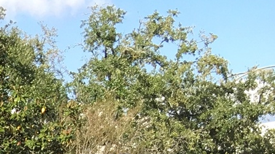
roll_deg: -0.8
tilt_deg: -12.4
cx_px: -440
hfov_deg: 10.0
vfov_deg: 6.0
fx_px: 1319
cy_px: 544
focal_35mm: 181
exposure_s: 1/712
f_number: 2.2
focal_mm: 4.15
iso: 25
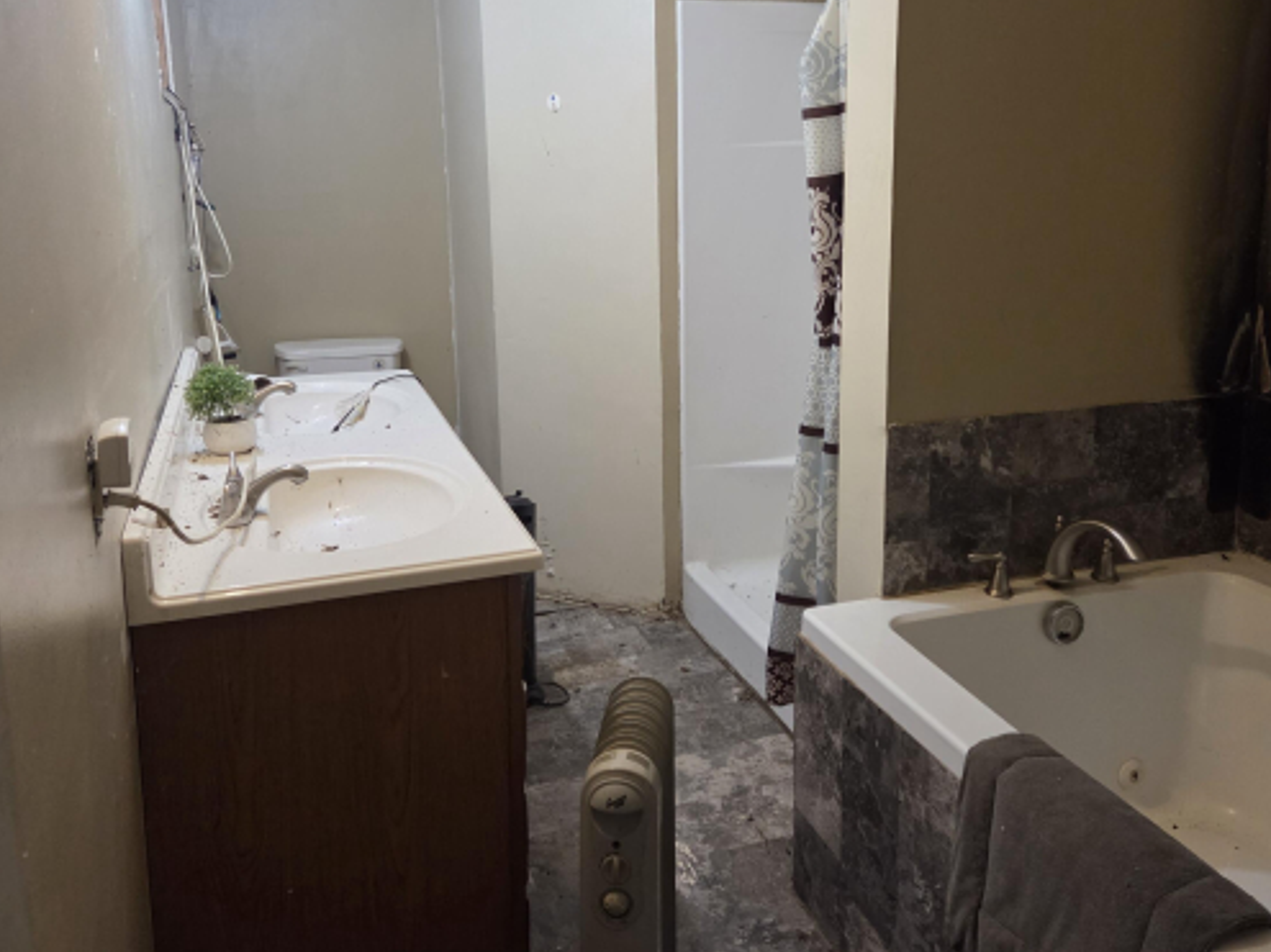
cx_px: 684
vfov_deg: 45.1
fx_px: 1138
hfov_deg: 58.3
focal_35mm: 31
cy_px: 359
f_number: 1.8
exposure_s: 1/120
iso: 640
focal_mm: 5.4
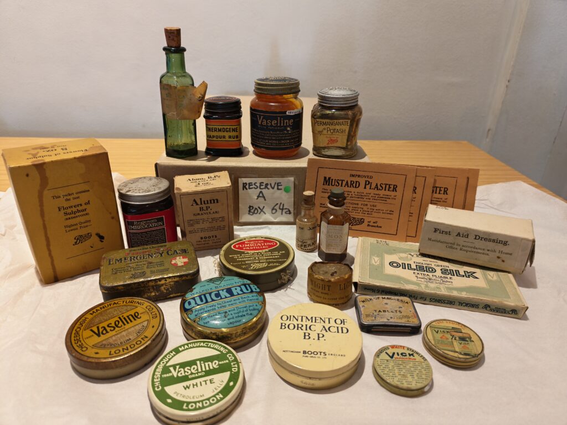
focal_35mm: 23
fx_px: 377
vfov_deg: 58.9
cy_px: 212
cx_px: 284
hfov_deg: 73.9
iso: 160
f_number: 1.6
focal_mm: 5.4
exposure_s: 1/50
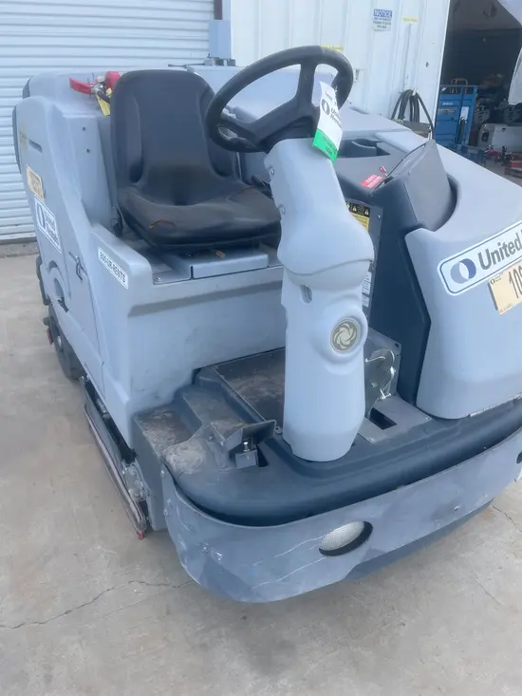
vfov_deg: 67.3
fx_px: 523
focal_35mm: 26
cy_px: 348
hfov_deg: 53.1
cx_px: 261
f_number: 1.6
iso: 50
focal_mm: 5.1
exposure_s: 1/615
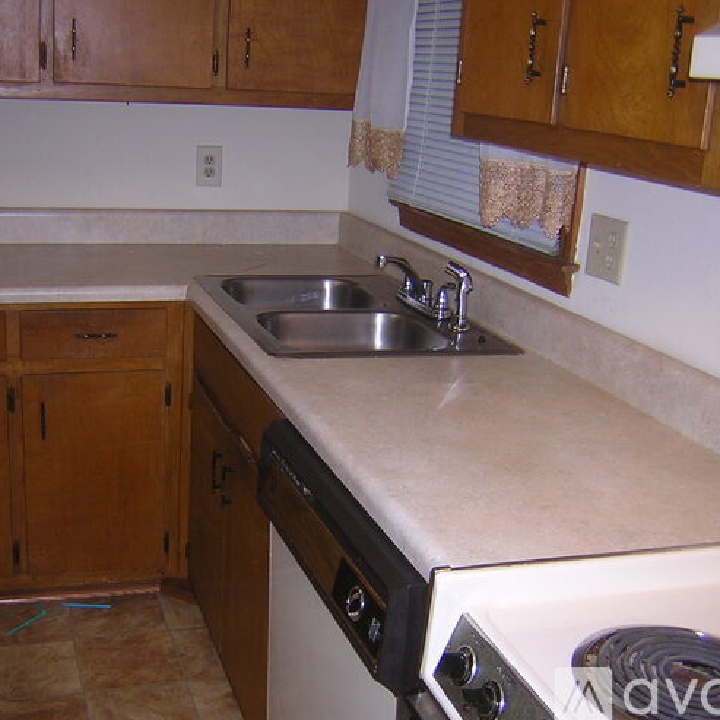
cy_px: 361
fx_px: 1012
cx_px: 303
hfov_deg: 39.1
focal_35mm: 43
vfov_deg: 39.2
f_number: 2.6
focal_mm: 4.7
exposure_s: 1/60.1
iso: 100
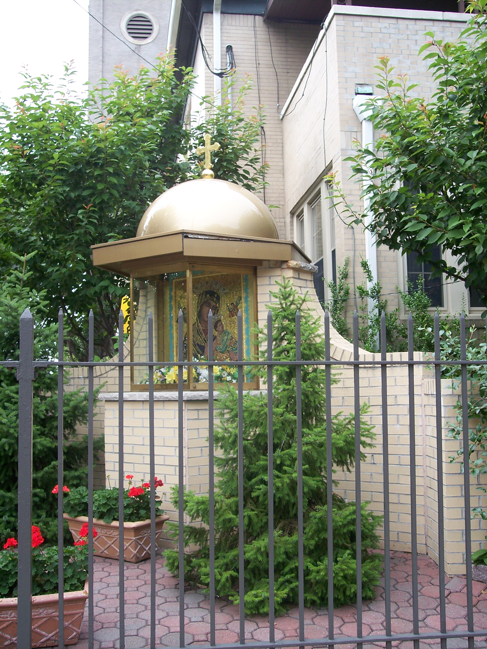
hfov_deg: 36.8
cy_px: 324
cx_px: 244
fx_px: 732
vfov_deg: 47.9
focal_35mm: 39
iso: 100
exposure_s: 1/180
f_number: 3.4
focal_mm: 8
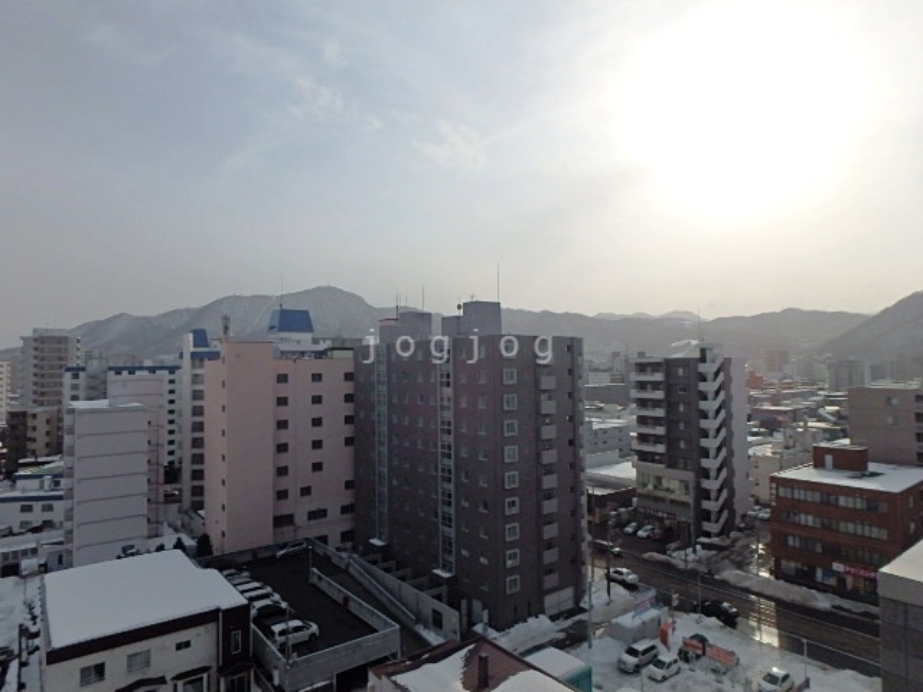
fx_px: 560
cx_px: 462
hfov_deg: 79.0
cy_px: 346
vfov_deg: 63.4
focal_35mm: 21
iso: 125
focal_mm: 3.7
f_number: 6
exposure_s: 1/1600
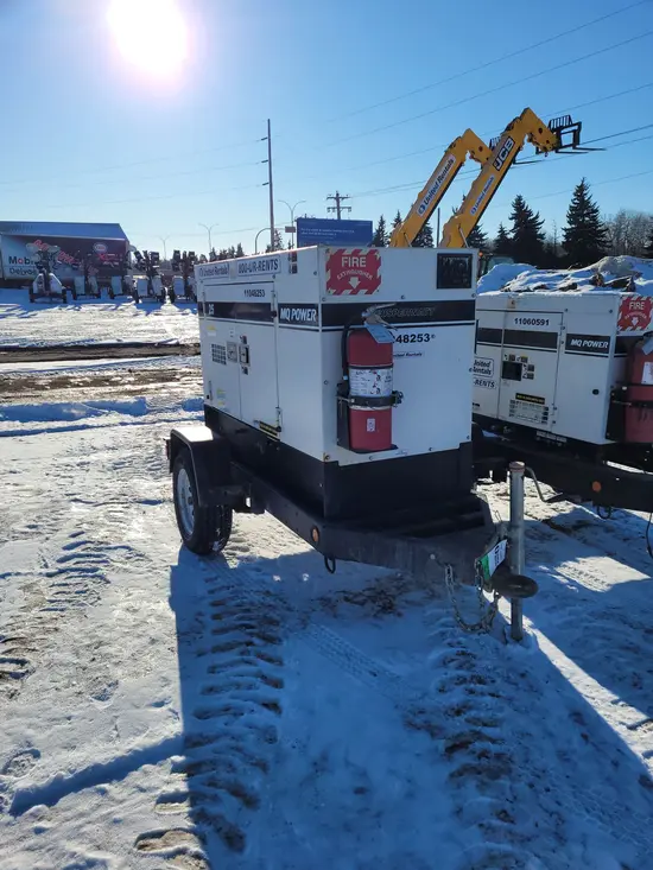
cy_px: 435
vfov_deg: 67.3
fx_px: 654
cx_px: 326
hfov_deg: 53.1
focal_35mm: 26
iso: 40
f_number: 1.8
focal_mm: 5.4
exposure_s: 1/4542
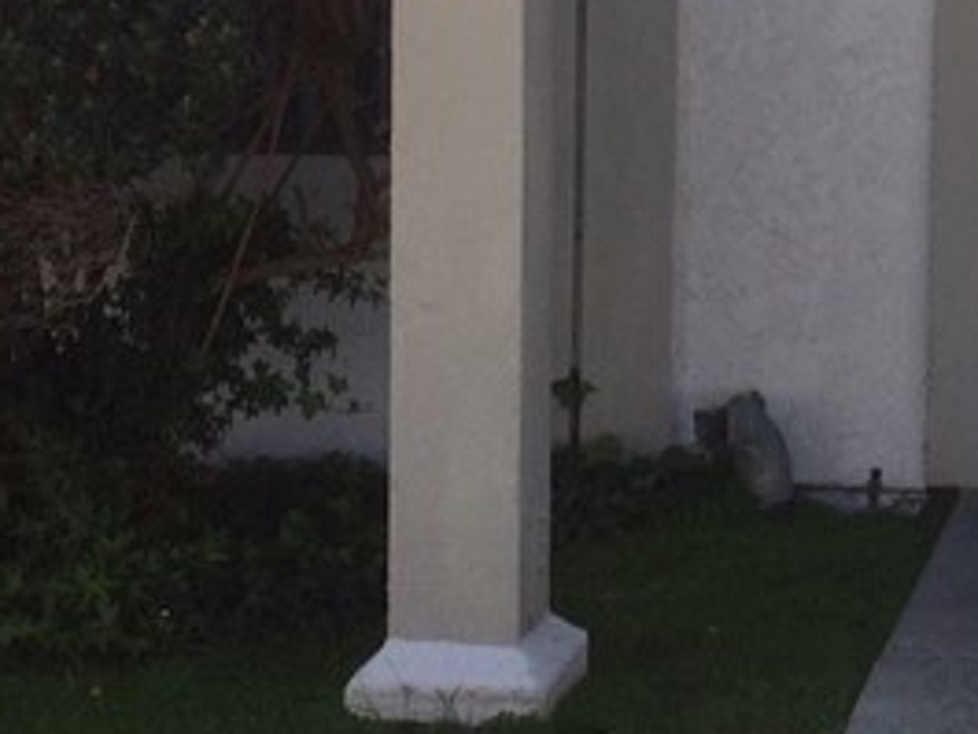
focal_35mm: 112
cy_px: -170
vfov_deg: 12.9
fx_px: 3166
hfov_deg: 16.6
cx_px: 1266
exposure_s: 1/1053
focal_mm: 4.15
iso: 32
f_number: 2.2
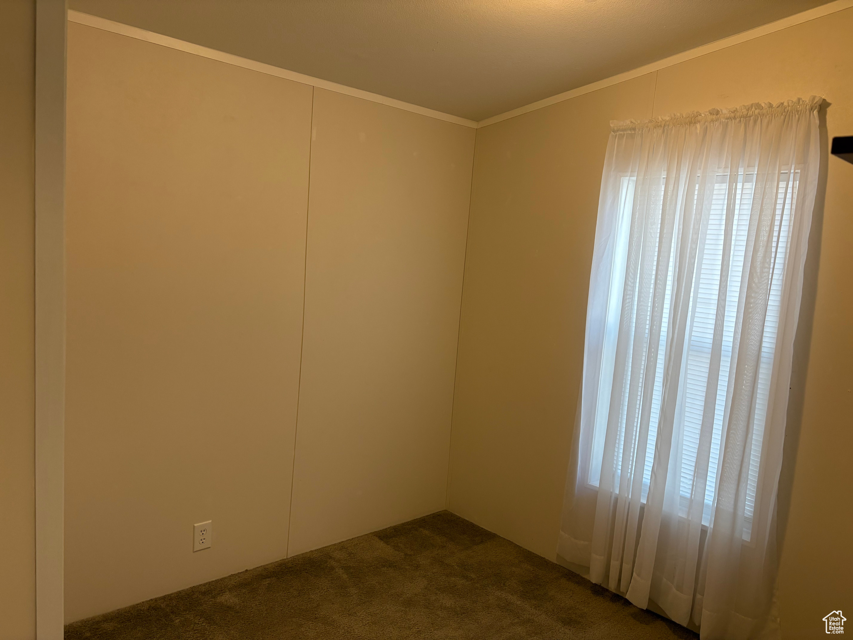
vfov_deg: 53.1
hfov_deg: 67.3
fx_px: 641
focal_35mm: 26
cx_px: 426
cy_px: 320
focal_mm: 5.96
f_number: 1.6
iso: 125
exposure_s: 1/120
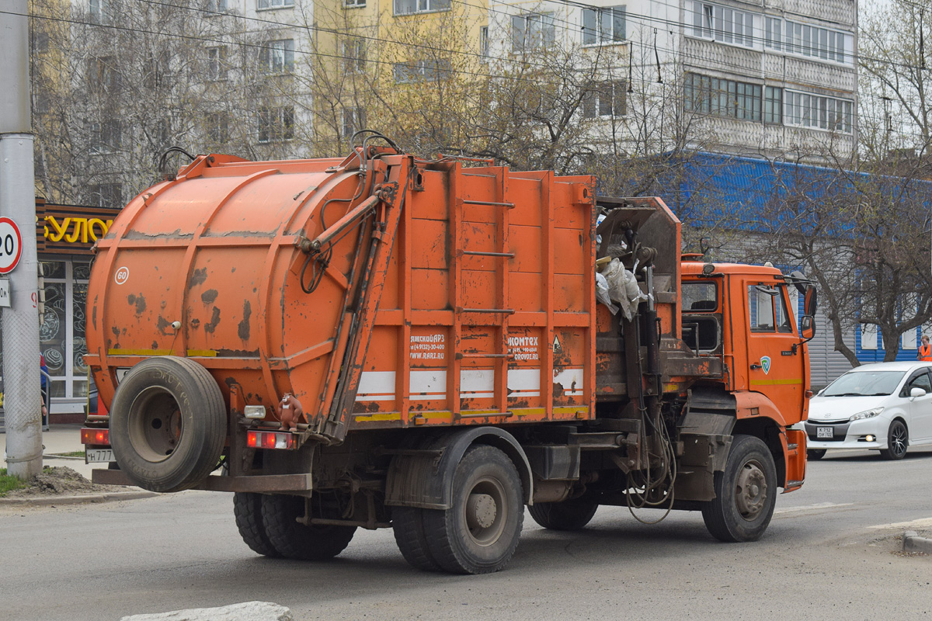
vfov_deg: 16.6
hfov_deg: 24.6
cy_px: 310
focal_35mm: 82
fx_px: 2136
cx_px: 466
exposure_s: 1/800
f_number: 7.1
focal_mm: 55
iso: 400
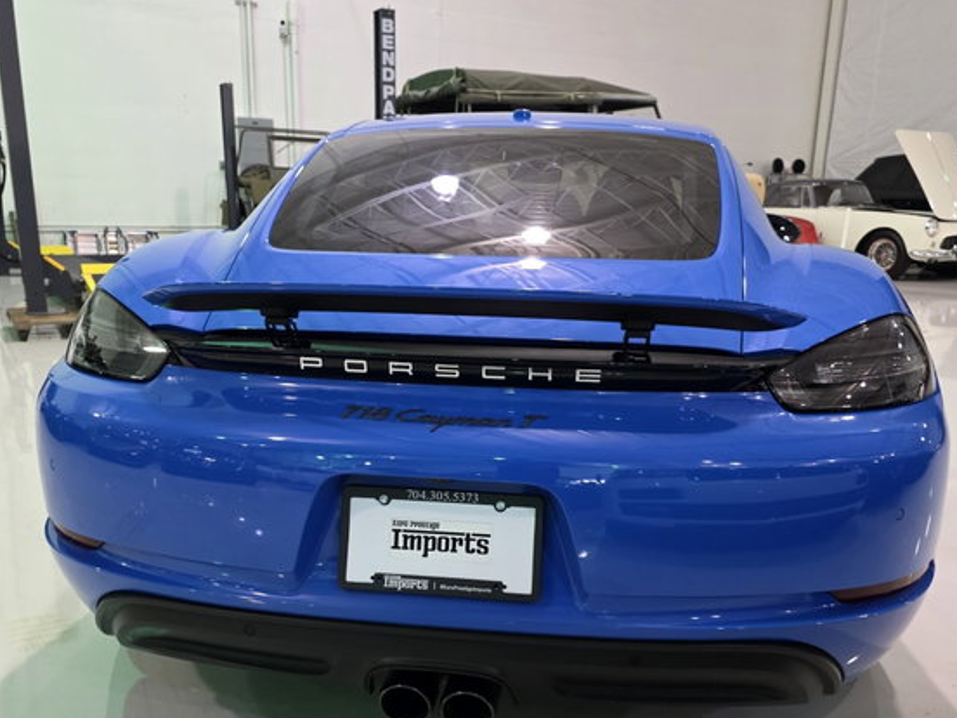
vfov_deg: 43.8
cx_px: 466
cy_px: 451
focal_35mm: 32
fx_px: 885
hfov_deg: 56.8
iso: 800
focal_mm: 6.3
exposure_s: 1/120
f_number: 1.7
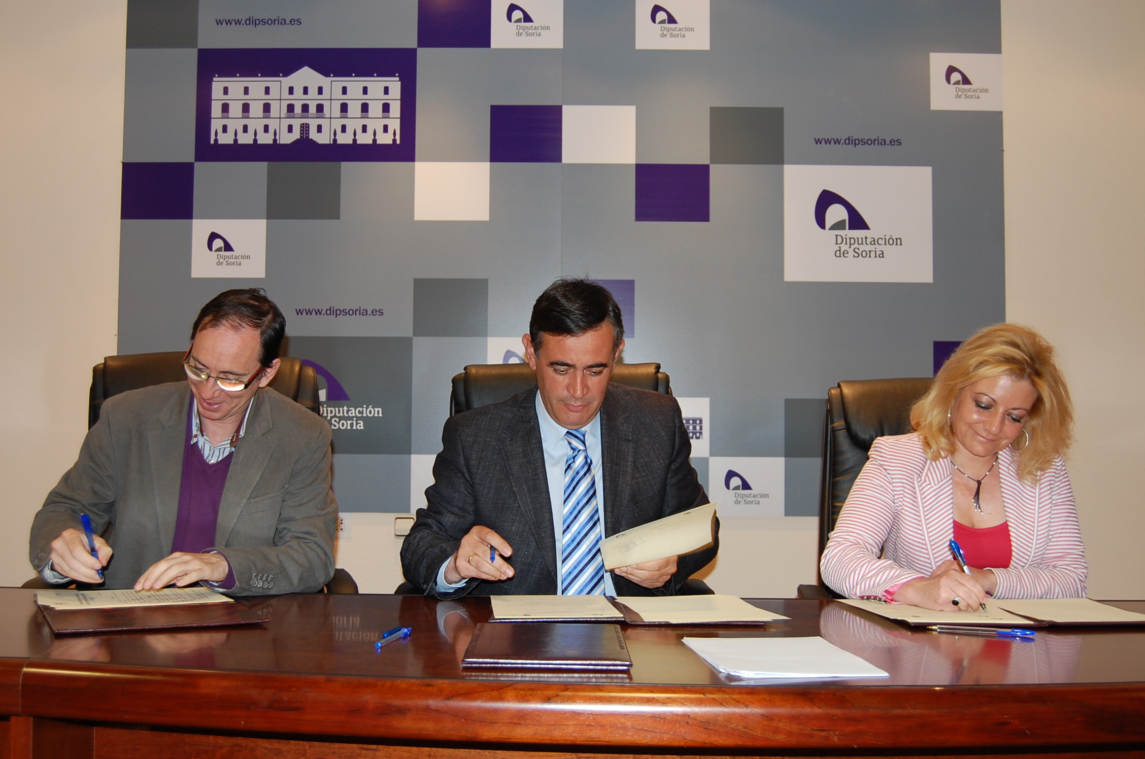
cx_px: 572
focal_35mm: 39
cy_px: 380
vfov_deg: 34.1
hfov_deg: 49.6
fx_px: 1238
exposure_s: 1/60
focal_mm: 26
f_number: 4
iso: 400
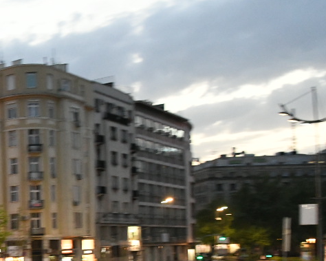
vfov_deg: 19.3
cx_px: -159
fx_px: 743
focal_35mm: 77
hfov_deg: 21.1
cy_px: 267
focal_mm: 24
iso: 5000
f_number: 4
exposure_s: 1/100
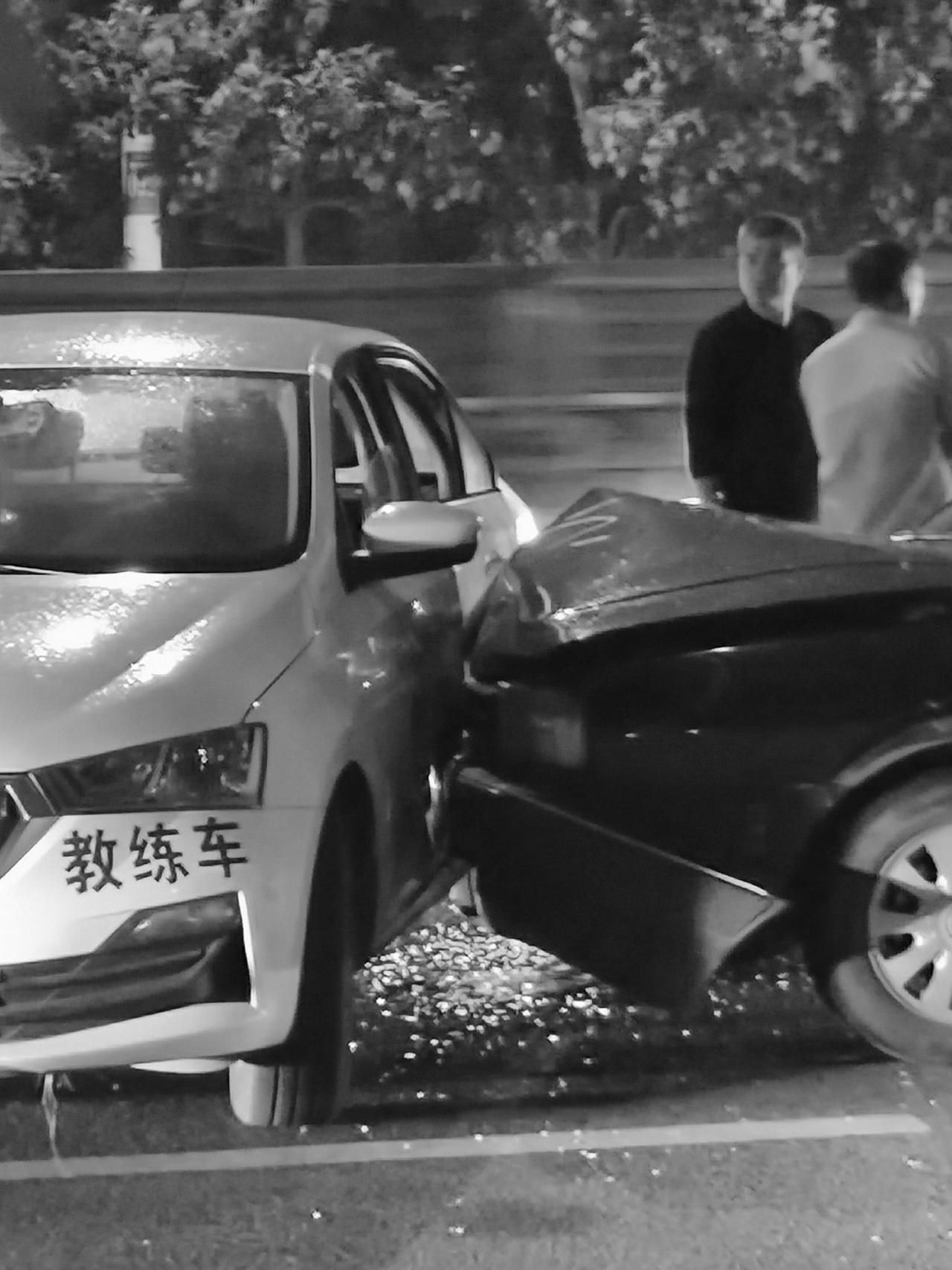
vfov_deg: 17.3
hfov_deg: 13.0
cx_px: 476
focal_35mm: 114
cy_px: 635
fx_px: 4181
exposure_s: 1/16.7
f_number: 1.8
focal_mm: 5.58
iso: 2000
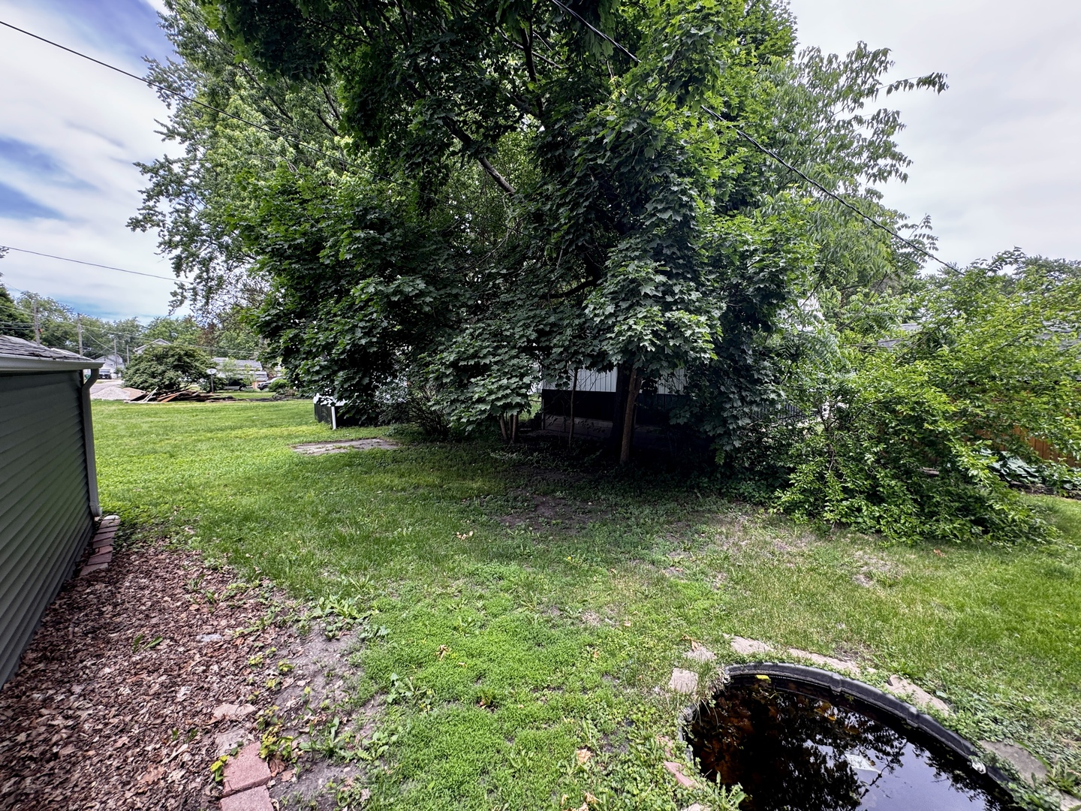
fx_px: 437
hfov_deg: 102.1
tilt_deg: -5.6
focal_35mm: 14
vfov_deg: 85.7
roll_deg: +0.8
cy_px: 406
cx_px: 540
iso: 40
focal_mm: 2.22
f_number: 2.2
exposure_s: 1/110
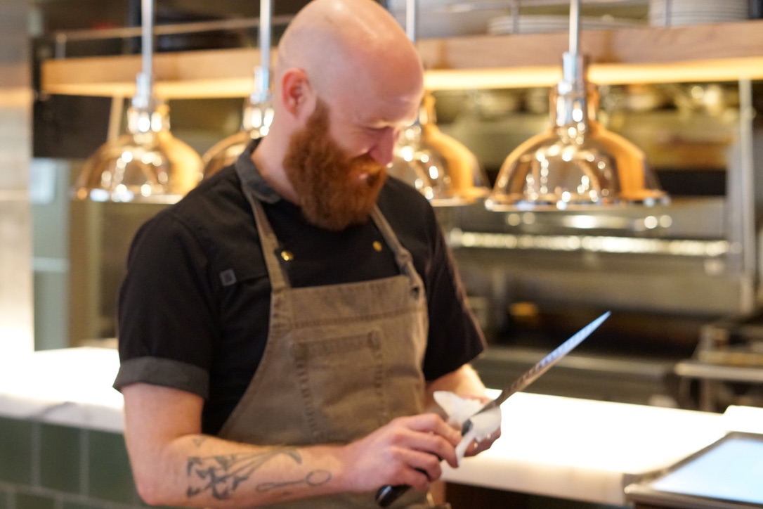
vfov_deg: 18.2
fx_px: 1589
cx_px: 382
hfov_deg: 27.0
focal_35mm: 75
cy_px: 254
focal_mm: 50
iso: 6400
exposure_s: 1/160
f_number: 2.8
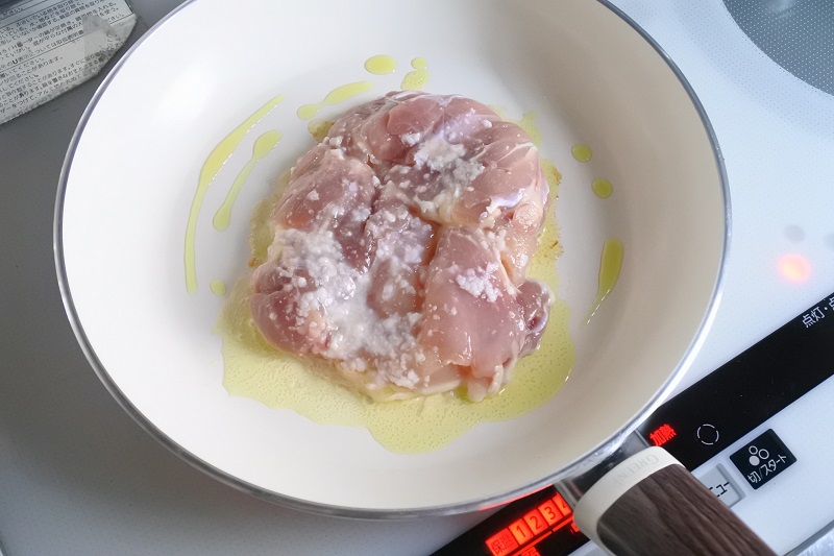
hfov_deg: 49.6
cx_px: 417
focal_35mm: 39
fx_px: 903
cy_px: 278
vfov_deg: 34.2
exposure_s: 1/30
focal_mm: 14.7
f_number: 4.5
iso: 2200
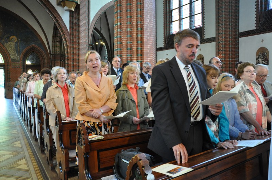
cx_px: 136
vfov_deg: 47.8
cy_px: 90
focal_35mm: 27
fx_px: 204
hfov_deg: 67.5
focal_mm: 18
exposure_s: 1/25
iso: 1250
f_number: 3.5
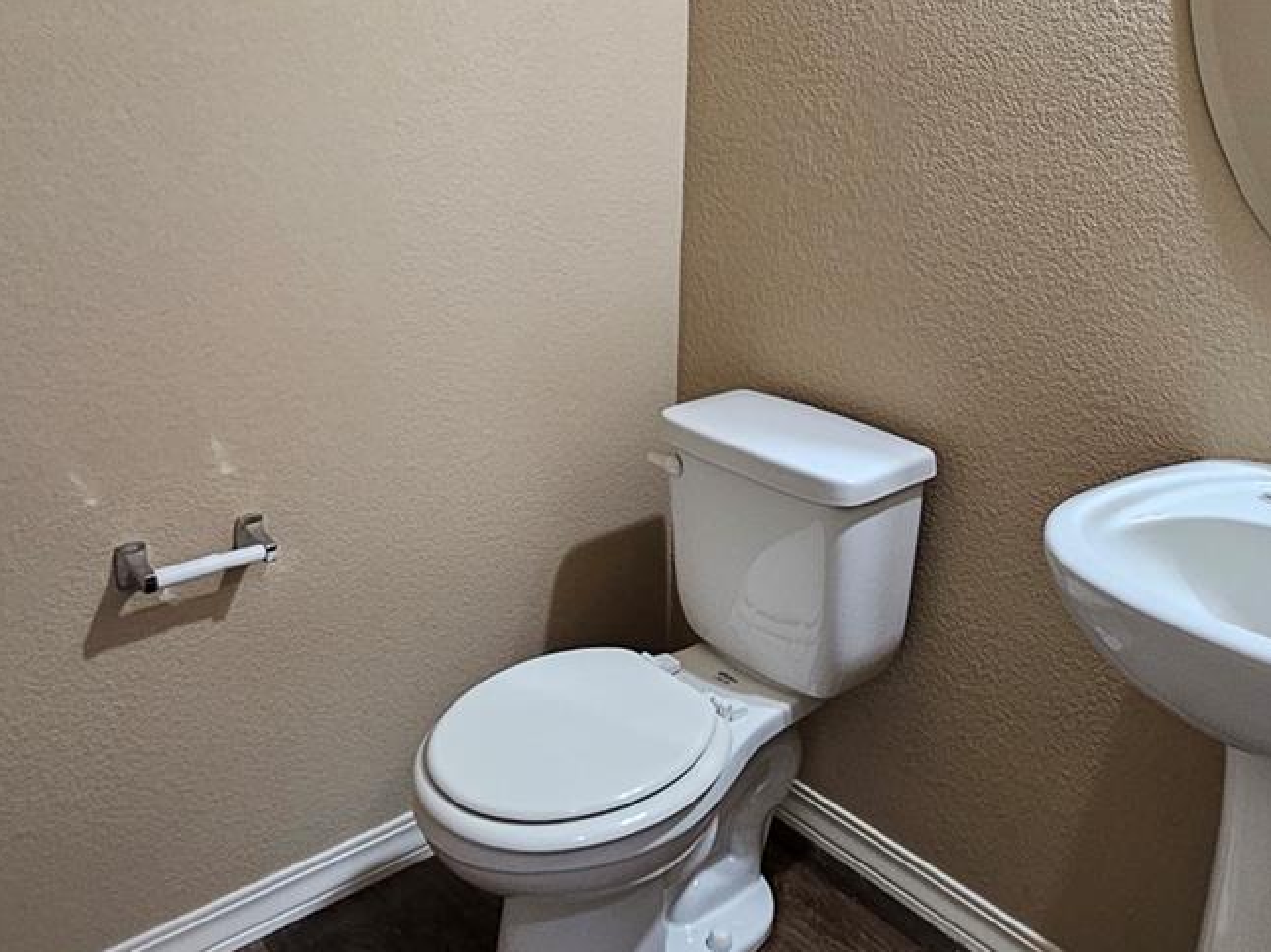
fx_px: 1064
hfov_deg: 61.5
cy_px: 299
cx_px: 716
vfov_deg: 47.2
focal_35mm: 29
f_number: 2.2
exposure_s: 1/30
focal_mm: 2.2
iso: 320
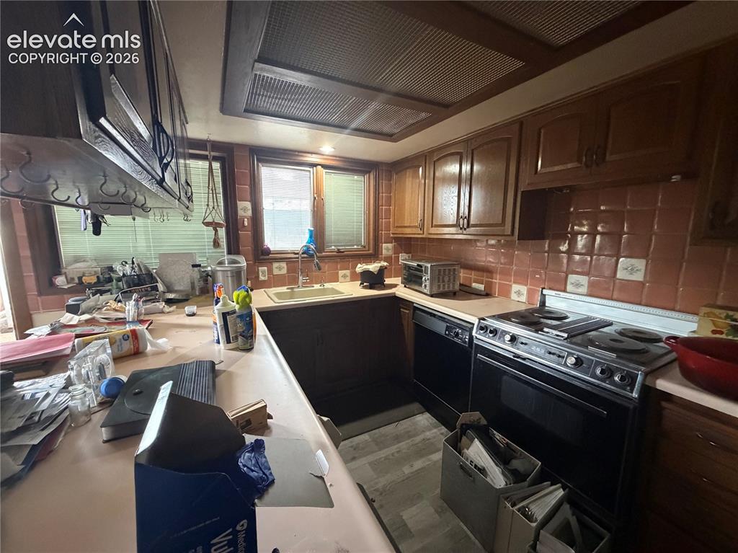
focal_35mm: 14
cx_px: 369
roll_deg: +0.1
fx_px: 298
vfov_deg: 85.6
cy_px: 276
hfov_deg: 102.1
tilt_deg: -7.6
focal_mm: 2.22
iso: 1000
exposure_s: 1/60
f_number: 2.2
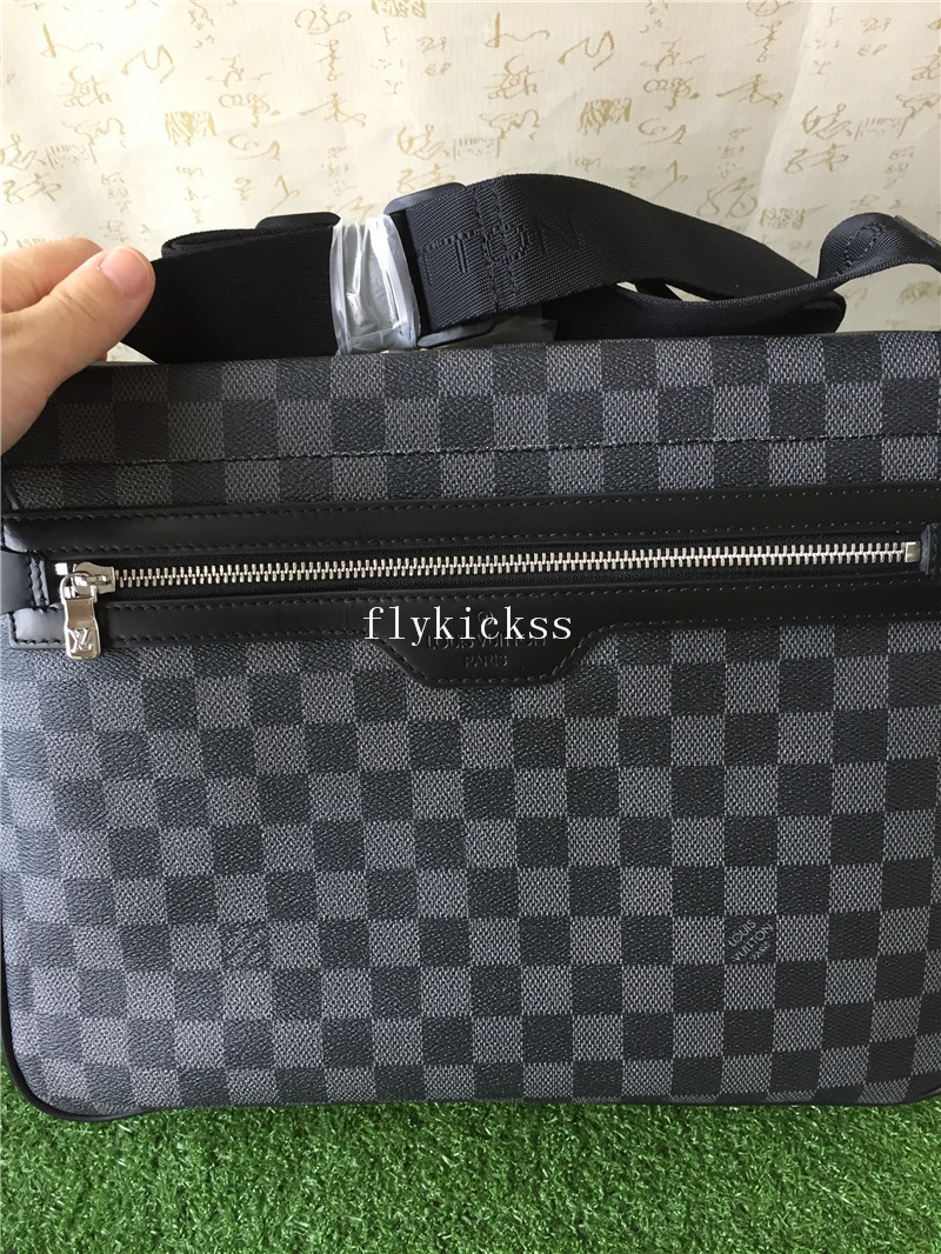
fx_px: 1051
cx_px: 470
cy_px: 627
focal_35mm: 29
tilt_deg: -52.9
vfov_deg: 61.6
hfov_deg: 48.2
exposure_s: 1/33
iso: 50
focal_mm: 4.15
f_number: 2.2
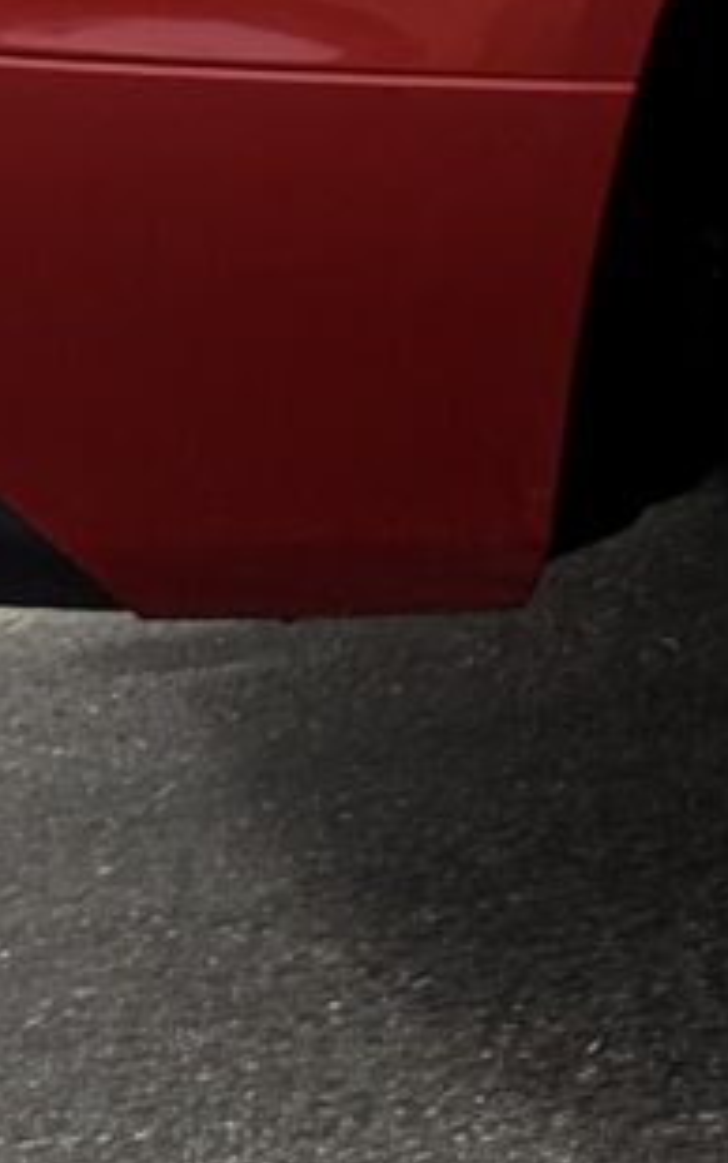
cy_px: -263
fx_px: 6660
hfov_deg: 5.5
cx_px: 2754
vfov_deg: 9.8
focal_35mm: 210
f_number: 1.78
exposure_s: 1/3425
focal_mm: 6.76
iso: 100
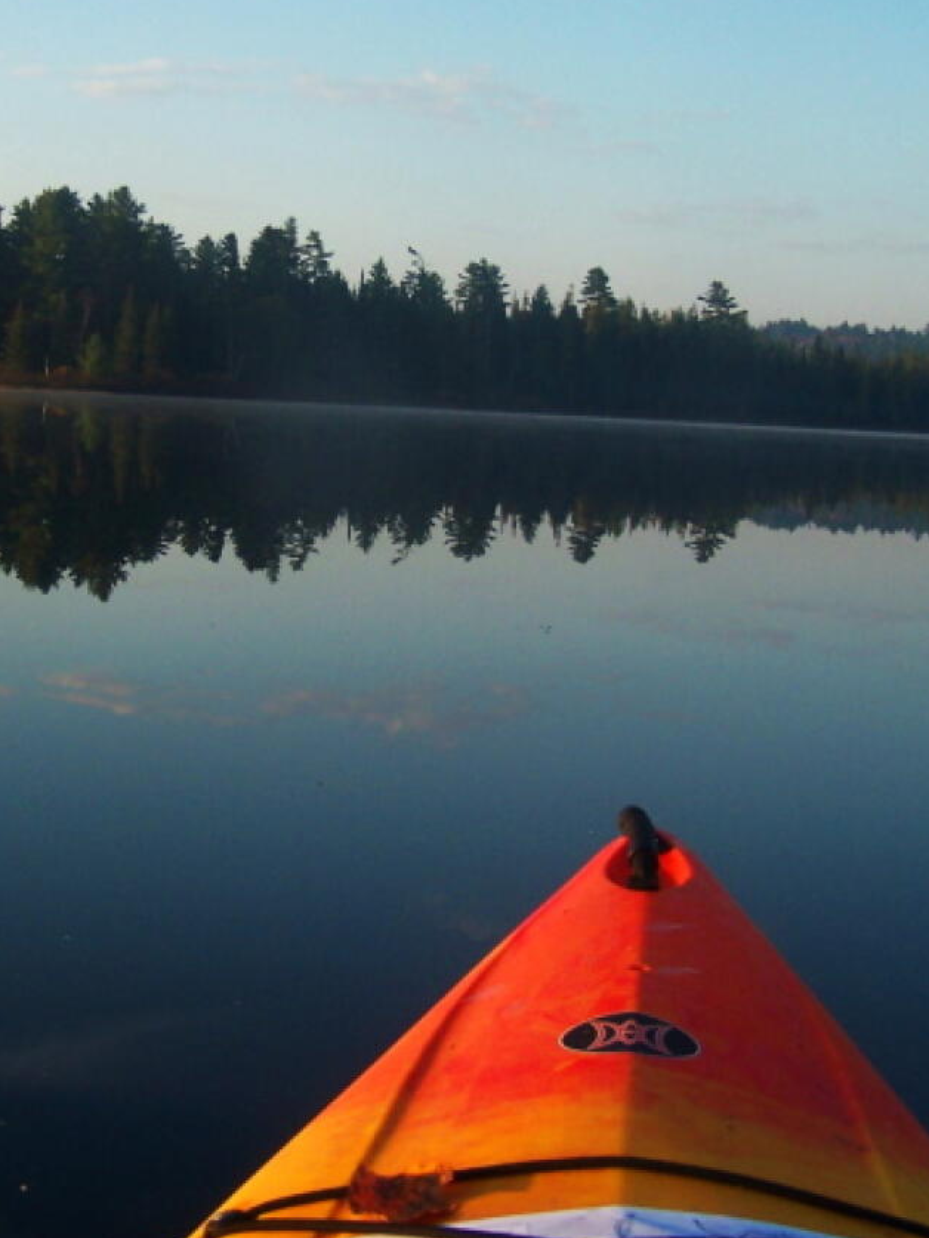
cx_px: 351
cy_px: 468
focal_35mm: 62
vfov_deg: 31.1
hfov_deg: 23.6
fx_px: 2218
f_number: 2.8
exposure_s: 1/640
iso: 80
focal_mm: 6.3
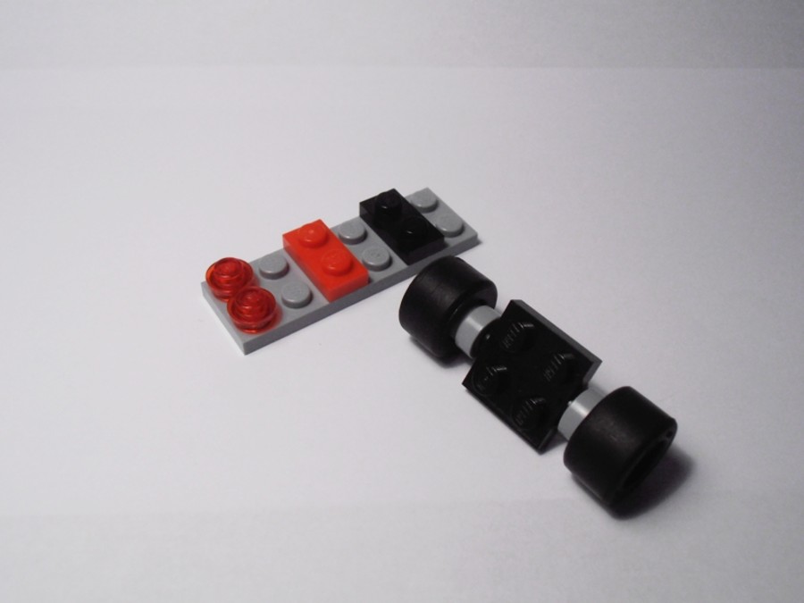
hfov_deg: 50.1
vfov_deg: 38.7
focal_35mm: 37
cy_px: 302
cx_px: 402
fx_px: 859
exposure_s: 1/160
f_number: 3.9
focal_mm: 6.61
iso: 80
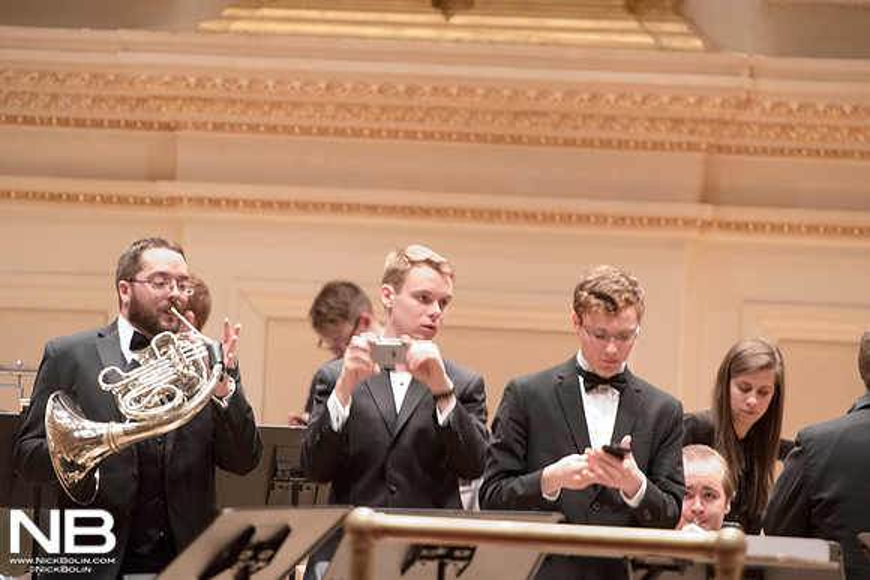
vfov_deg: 3.4
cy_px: 290
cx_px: 435
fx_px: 9668
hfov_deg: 5.2
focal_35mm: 400
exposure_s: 1/50
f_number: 5.6
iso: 12800
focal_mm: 400
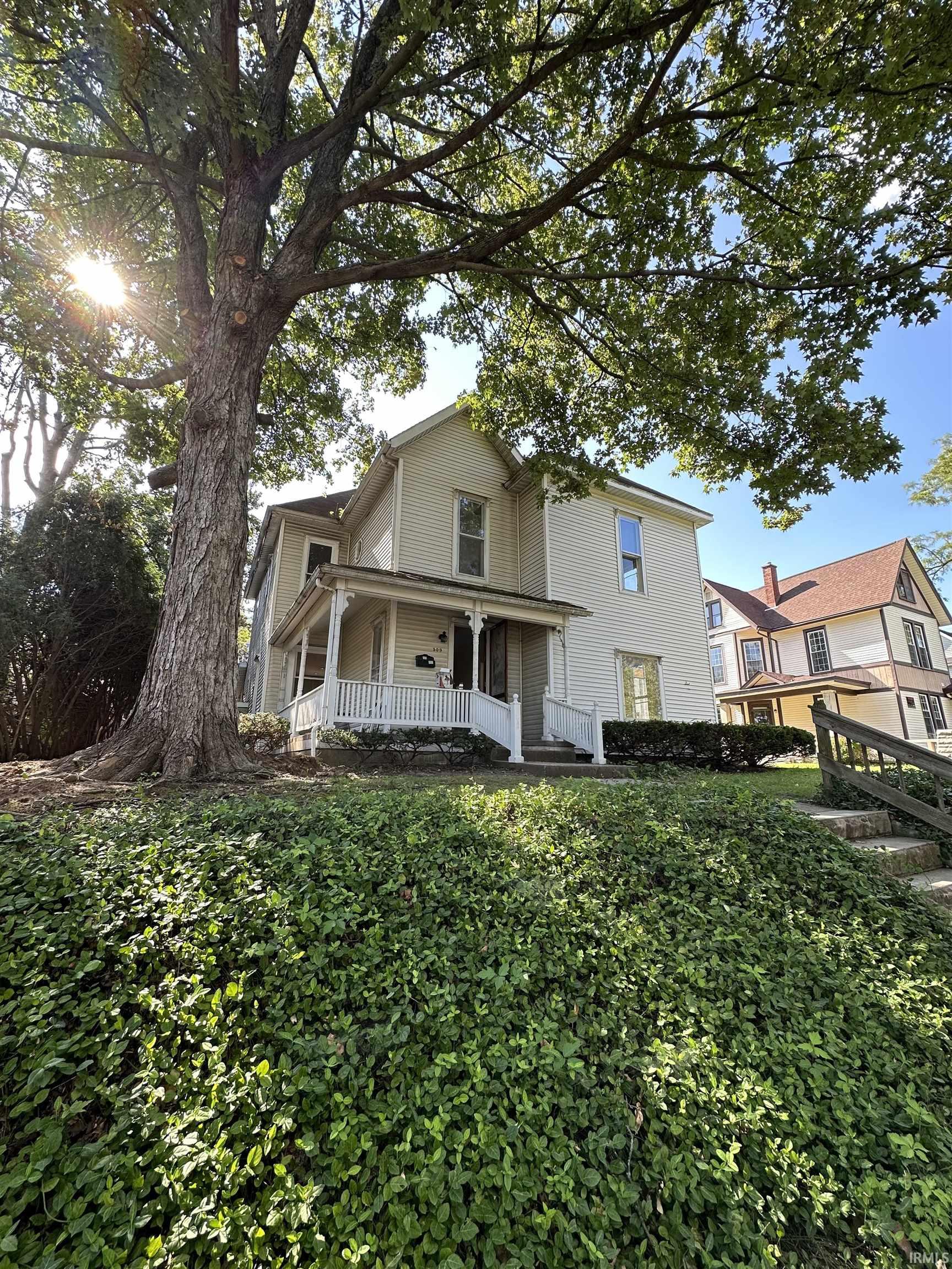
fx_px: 513
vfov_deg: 102.1
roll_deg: -0.8
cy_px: 634
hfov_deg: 85.7
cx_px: 476
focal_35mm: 14
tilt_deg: +14.8
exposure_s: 1/205
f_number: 2.2
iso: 40
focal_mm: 2.22
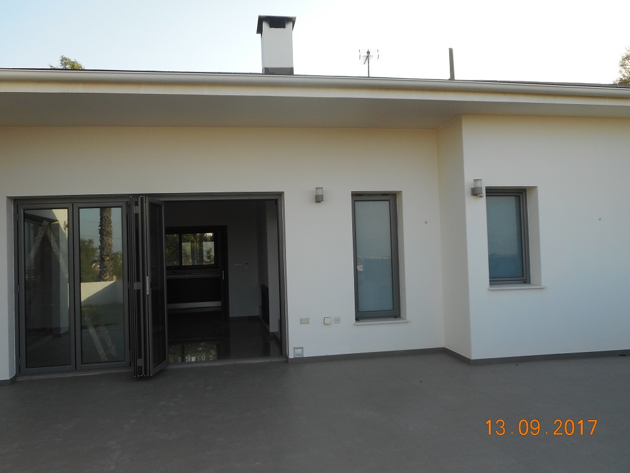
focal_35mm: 29
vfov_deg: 48.2
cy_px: 236
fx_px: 528
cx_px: 315
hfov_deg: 61.7
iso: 80
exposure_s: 1/250
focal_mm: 5.2
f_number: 4
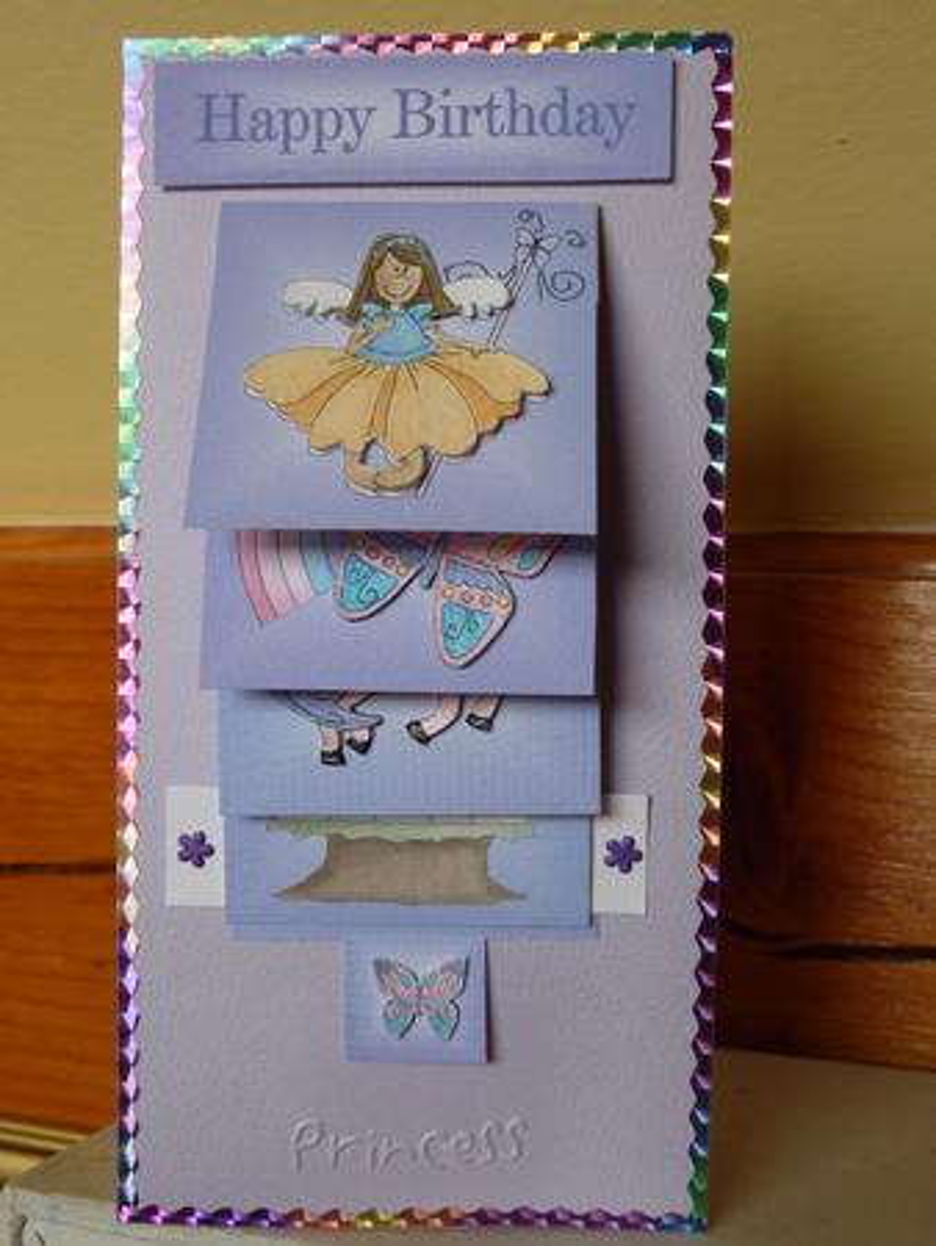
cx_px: 468
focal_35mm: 45
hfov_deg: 32.2
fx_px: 1621
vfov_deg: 42.1
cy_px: 623
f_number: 3.7
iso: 250
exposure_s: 1/30
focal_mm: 7.3
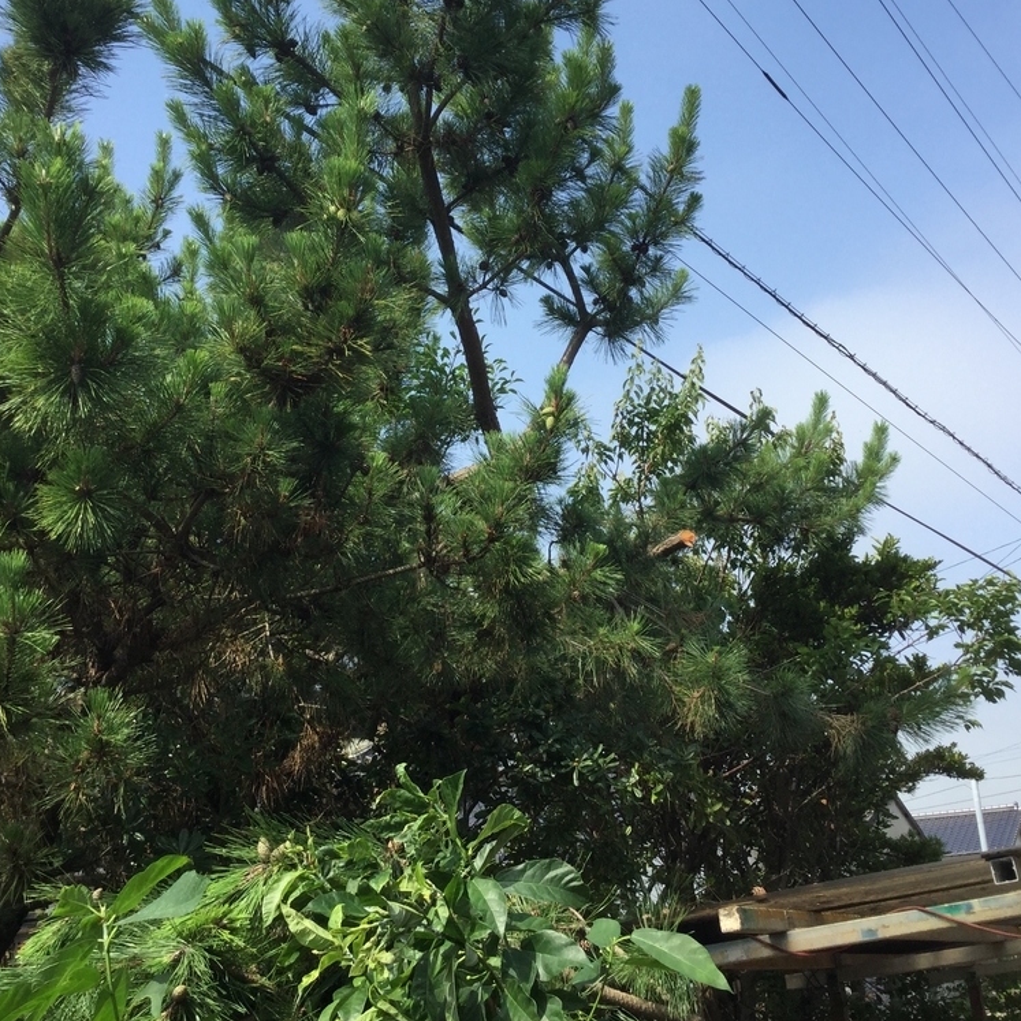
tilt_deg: +22.7
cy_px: 413
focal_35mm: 44
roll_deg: +1.1
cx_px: 503
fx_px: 1468
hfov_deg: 38.3
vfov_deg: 38.2
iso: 25
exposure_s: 1/895
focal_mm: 3.3
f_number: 2.4
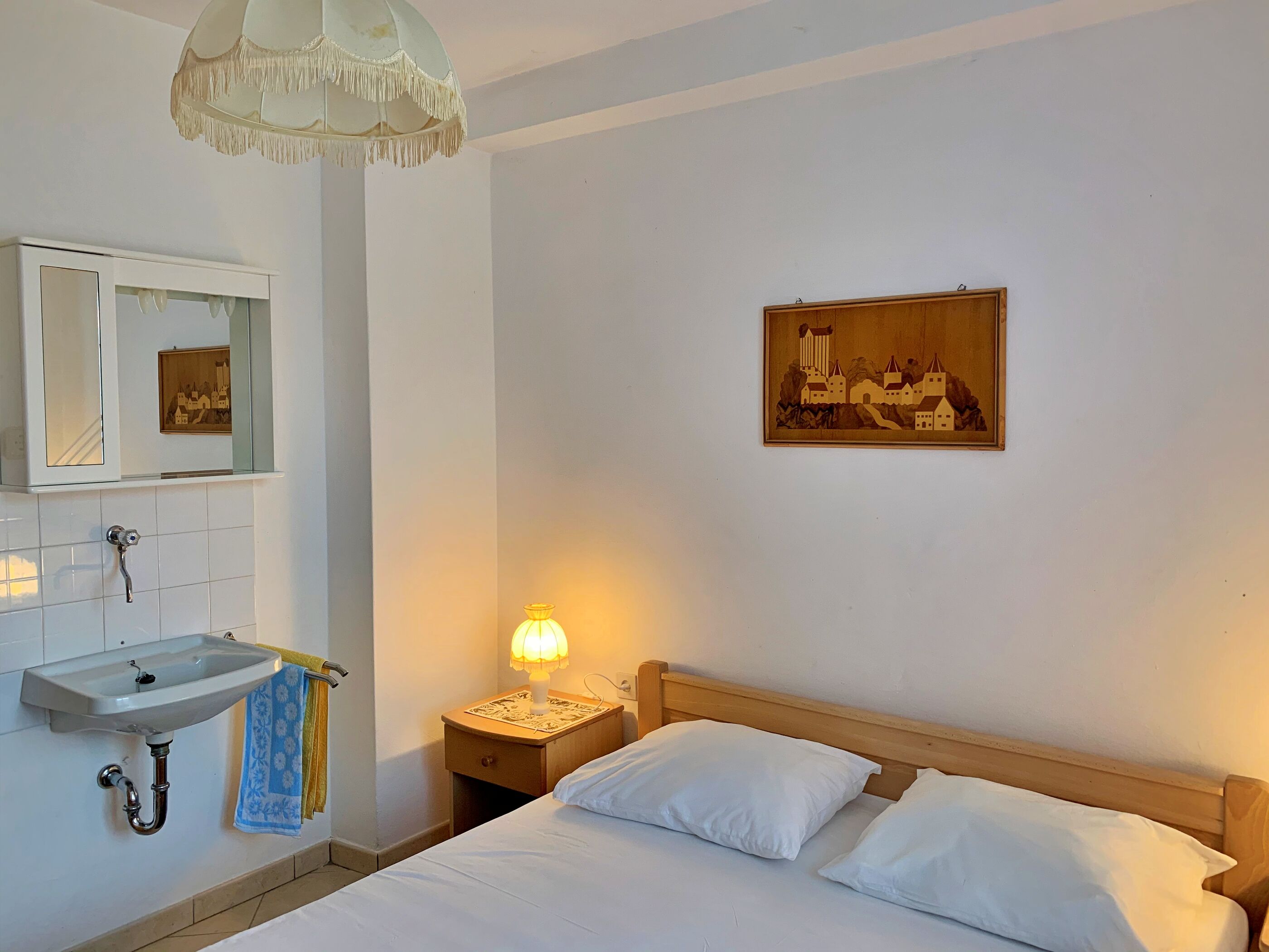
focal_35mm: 26
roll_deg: -0.6
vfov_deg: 53.1
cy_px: 476
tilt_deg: -3.2
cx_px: 634
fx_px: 953
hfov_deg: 67.3
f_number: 1.8
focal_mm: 4.25
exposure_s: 1/100
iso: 80
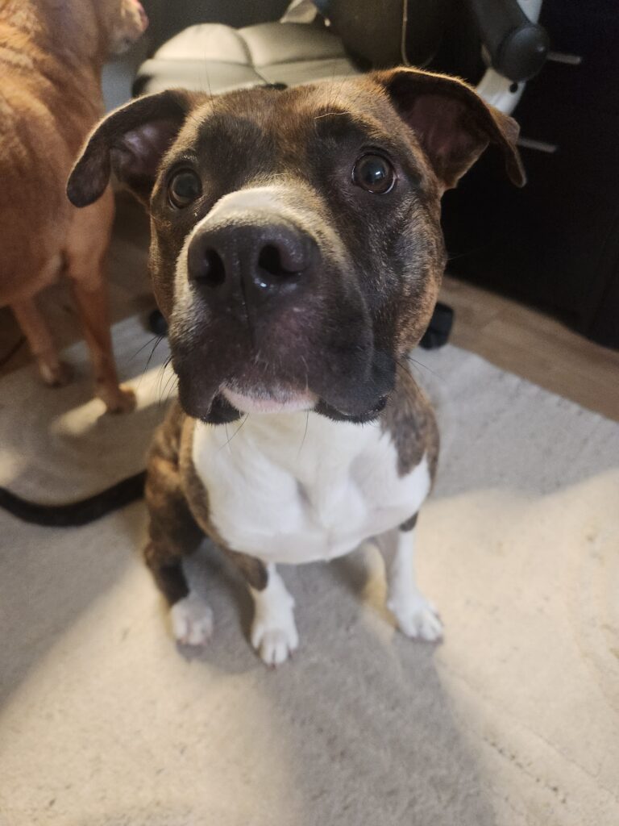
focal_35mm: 23
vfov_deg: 73.9
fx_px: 548
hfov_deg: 58.9
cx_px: 310
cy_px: 413
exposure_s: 1/60
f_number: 1.8
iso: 800
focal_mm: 5.4
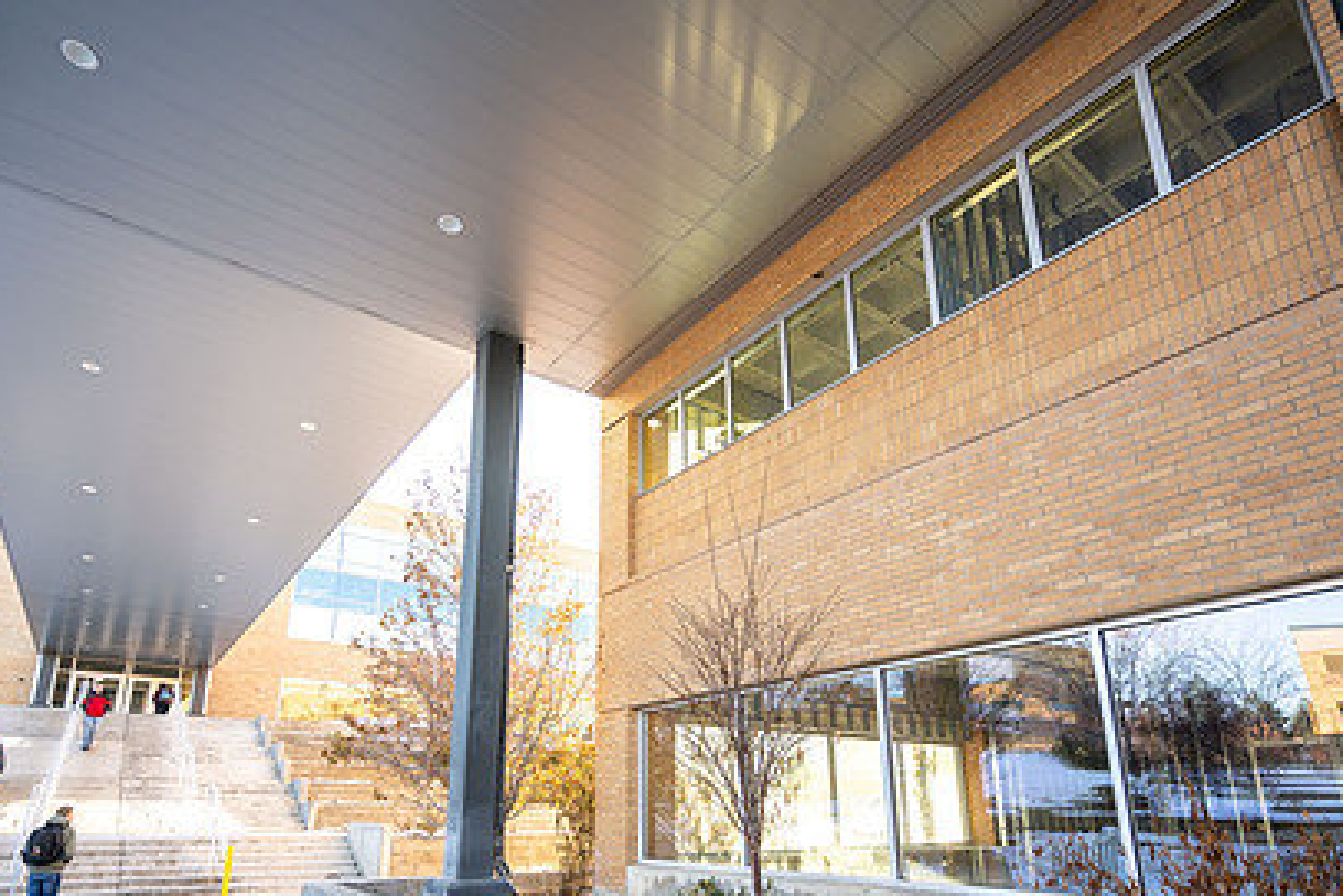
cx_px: 648
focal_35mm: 20
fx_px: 746
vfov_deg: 60.2
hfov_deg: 83.9
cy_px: 613
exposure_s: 1/200
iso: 160
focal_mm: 14
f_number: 4
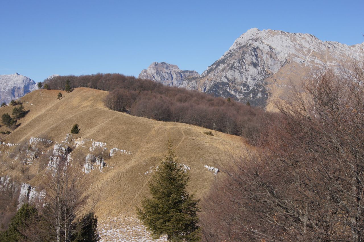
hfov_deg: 46.4
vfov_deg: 31.8
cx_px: 182
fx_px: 424
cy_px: 121
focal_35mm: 42
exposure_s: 1/100
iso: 200
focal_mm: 28
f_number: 22
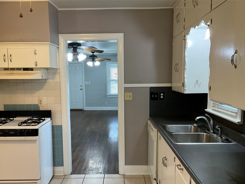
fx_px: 234
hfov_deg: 55.3
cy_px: 105
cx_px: 117
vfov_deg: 42.8
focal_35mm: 33
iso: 100
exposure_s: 1/60
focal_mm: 3
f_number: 1.8
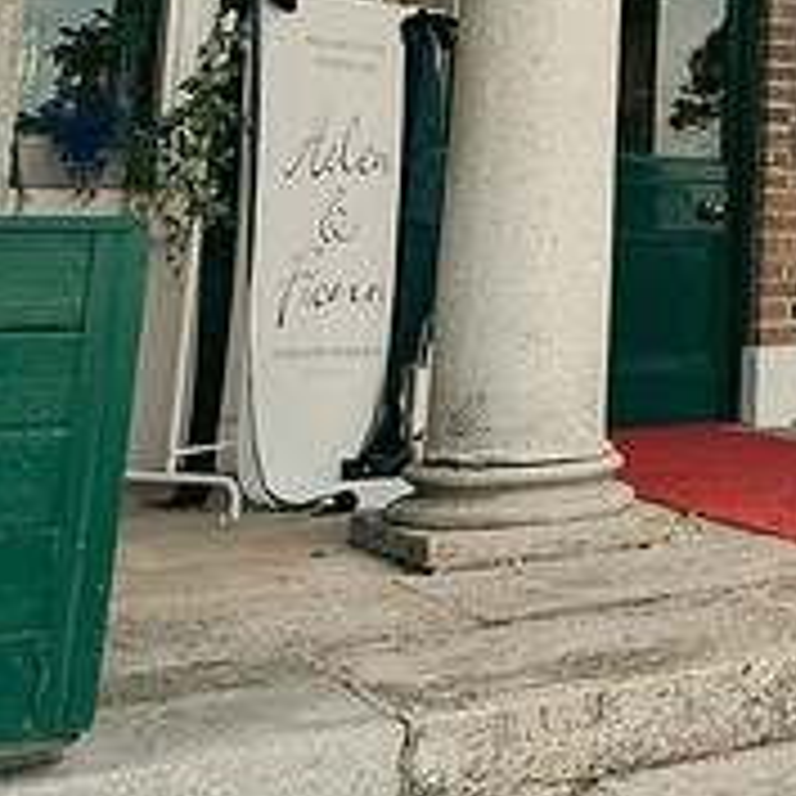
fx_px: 1743
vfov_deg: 24.4
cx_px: 1255
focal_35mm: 67
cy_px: -20
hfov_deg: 21.0
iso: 125
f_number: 3.5
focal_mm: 24
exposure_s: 1/320
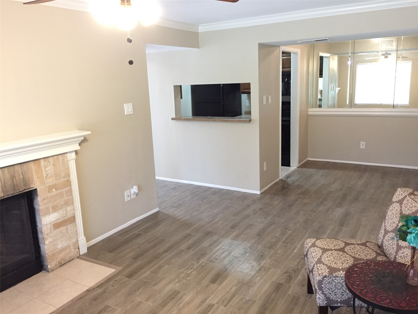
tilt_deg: -11.7
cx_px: 209
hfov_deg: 61.7
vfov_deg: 48.2
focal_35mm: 29
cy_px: 157
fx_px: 350
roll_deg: +2.7
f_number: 2.2
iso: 320
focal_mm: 4.15
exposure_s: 1/30
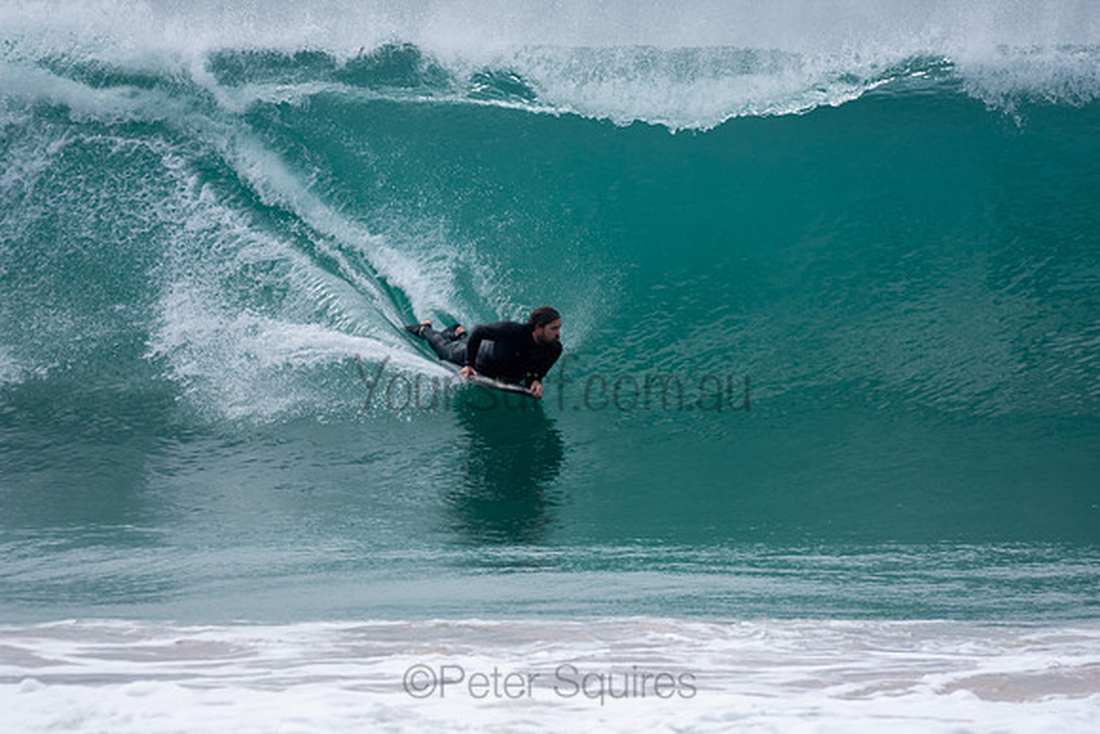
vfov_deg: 1.8
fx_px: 22921
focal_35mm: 750
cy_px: 367
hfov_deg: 2.7
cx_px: 550
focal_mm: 500
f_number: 5.6
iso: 360
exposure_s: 1/1250
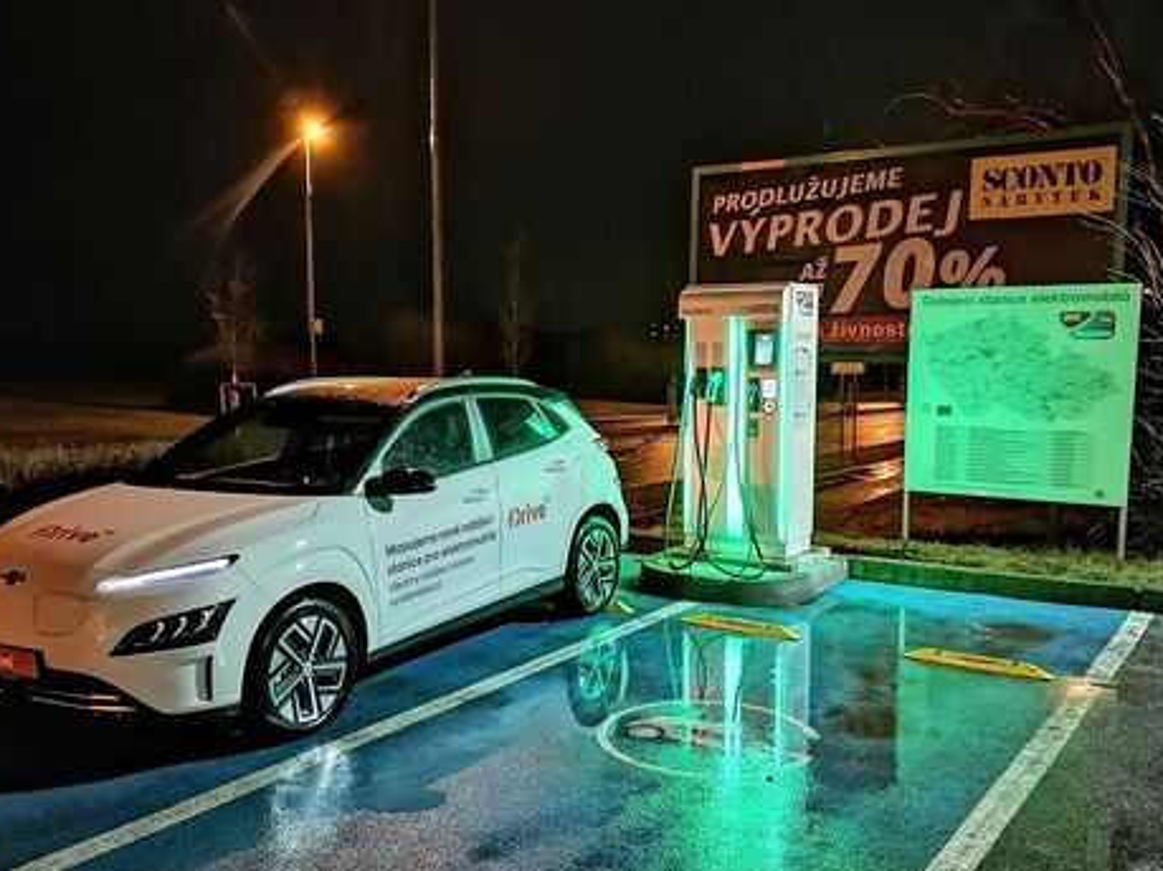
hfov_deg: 53.9
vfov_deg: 41.7
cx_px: 550
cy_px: 491
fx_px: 1142
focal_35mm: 34
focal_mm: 5.3
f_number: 1.8
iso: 640
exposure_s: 4
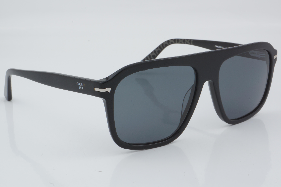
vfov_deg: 18.2
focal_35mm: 75
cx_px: 140
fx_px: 585
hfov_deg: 27.0
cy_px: 94
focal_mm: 50
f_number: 32
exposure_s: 1/3
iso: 100
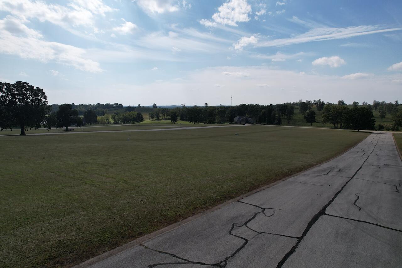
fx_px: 246
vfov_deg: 57.2
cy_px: 134
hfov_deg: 78.6
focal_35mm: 22
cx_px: 201
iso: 100
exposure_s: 1/500
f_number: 2.8
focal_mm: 8.38
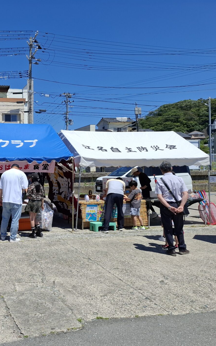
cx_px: 6
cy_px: 174
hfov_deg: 35.2
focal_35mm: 33
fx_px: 311
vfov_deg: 58.1
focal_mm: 5.54
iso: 50
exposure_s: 1/3226
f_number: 1.8
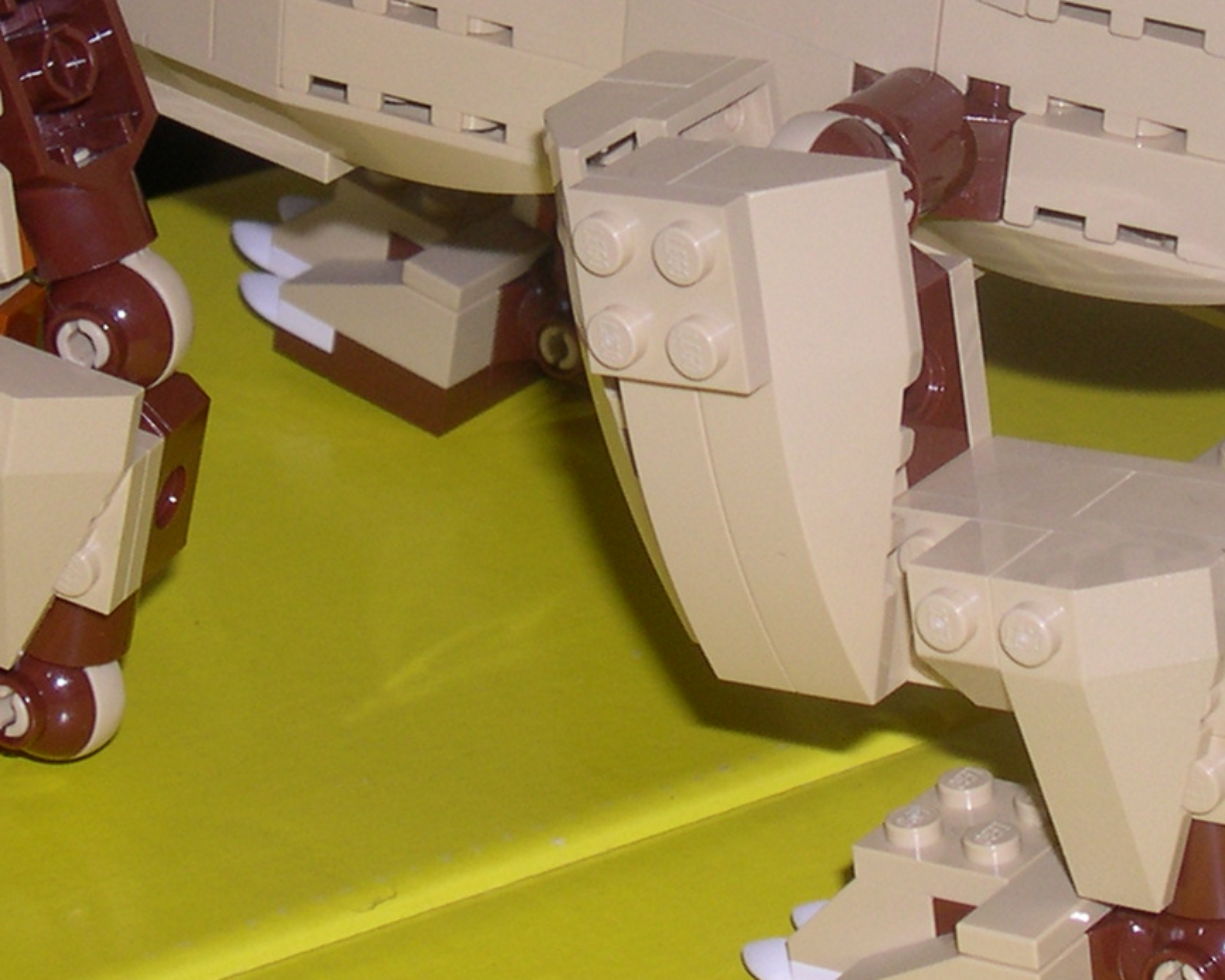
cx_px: 642
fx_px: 5294
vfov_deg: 10.5
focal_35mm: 146
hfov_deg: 13.2
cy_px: 106
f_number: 9.2
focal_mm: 12.2
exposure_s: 1/30
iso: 100
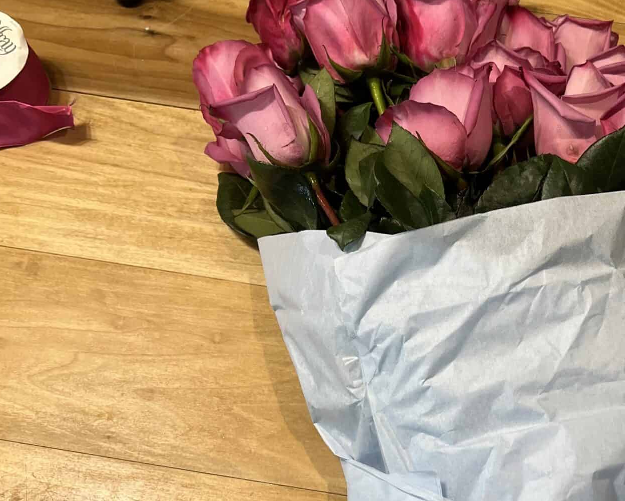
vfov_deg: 27.8
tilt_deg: -67.3
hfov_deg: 35.2
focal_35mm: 52
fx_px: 962
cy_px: 470
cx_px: 473
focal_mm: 5.7
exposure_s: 1/120
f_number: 1.5
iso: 125
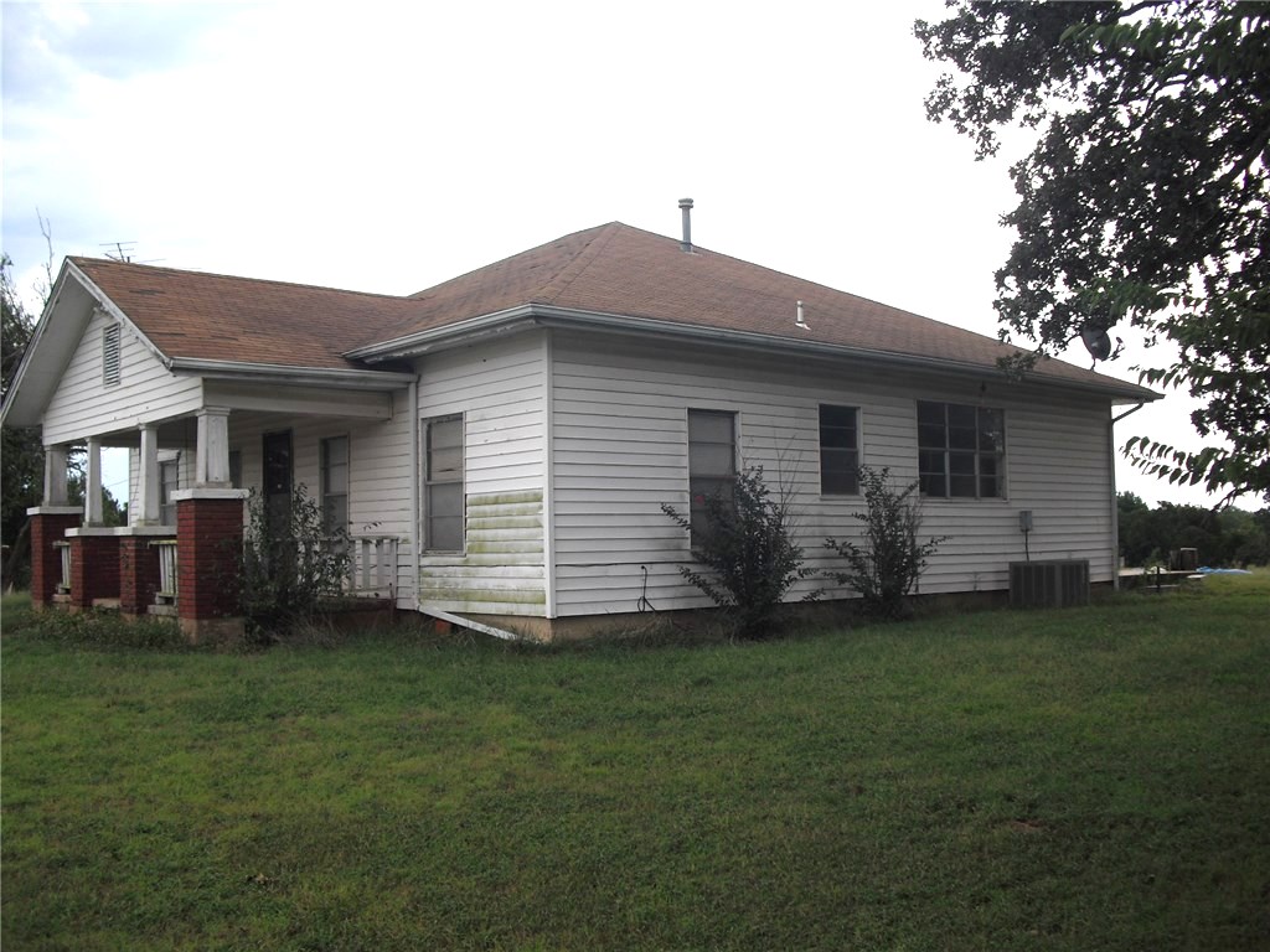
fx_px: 1321
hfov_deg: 51.4
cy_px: 476
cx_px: 635
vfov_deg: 39.7
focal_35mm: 36
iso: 64
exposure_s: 1/100
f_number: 7.8
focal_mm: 6.3
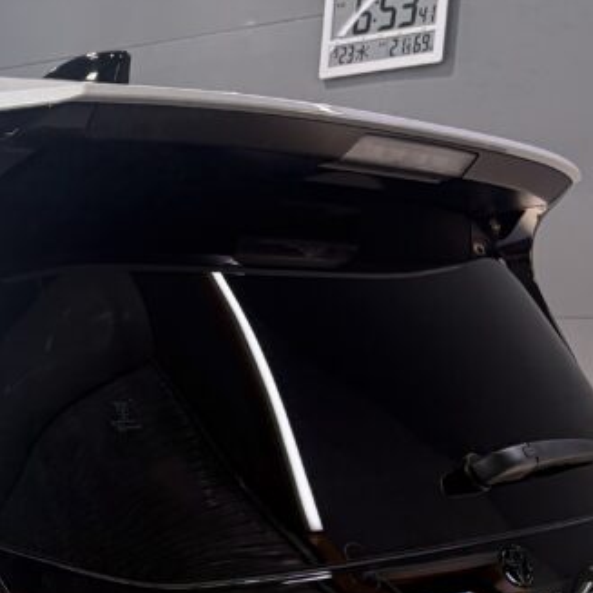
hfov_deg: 21.4
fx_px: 1395
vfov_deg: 22.3
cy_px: 689
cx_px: -205
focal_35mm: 72
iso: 32
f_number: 1.6
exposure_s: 1/120
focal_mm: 5.96
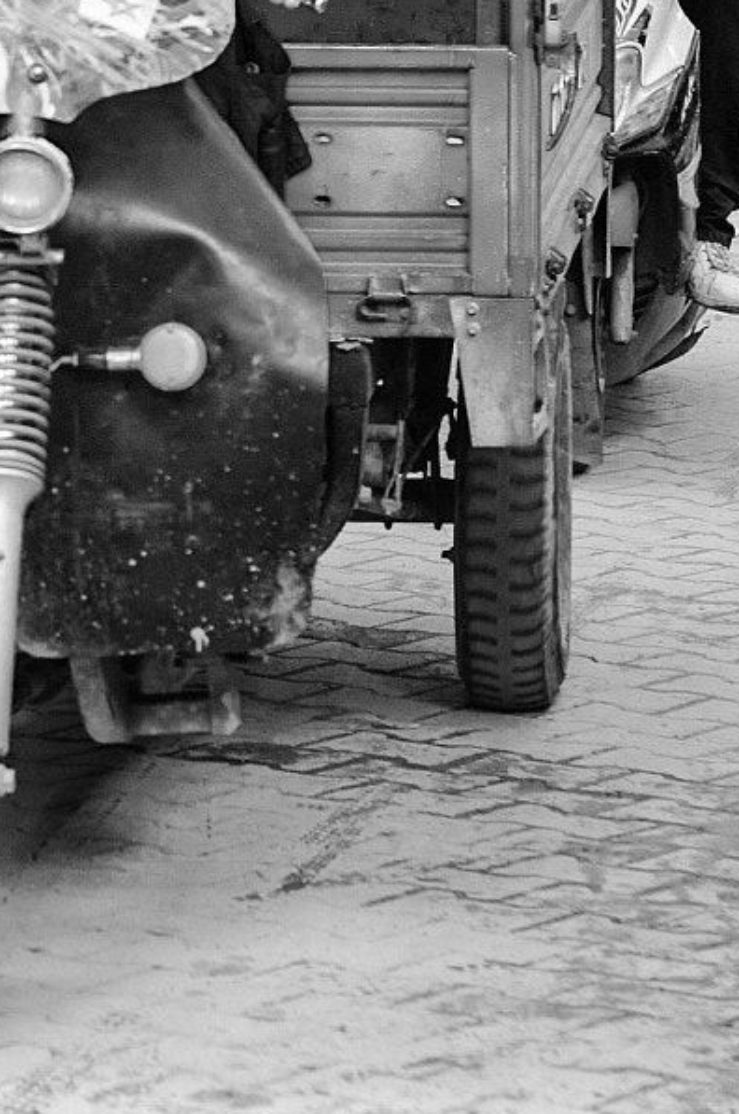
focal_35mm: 201
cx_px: -231
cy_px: 125
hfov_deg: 6.7
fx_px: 6210
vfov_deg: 10.2
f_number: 2.8
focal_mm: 50
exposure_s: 1/250
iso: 200
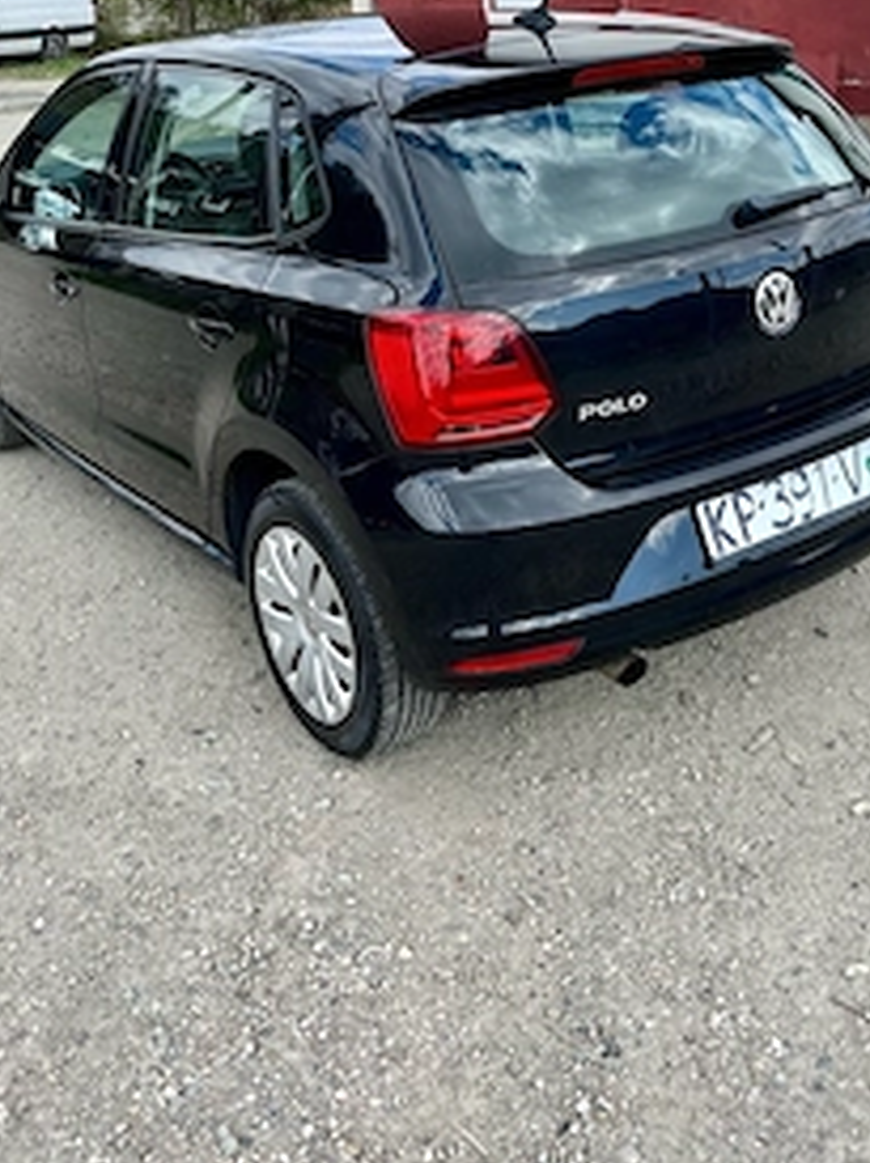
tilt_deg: -17.9
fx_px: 1275
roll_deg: +1.2
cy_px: 374
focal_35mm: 38
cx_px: 530
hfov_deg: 37.5
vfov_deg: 48.1
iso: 50
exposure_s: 1/1309
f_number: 1.6
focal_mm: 5.1
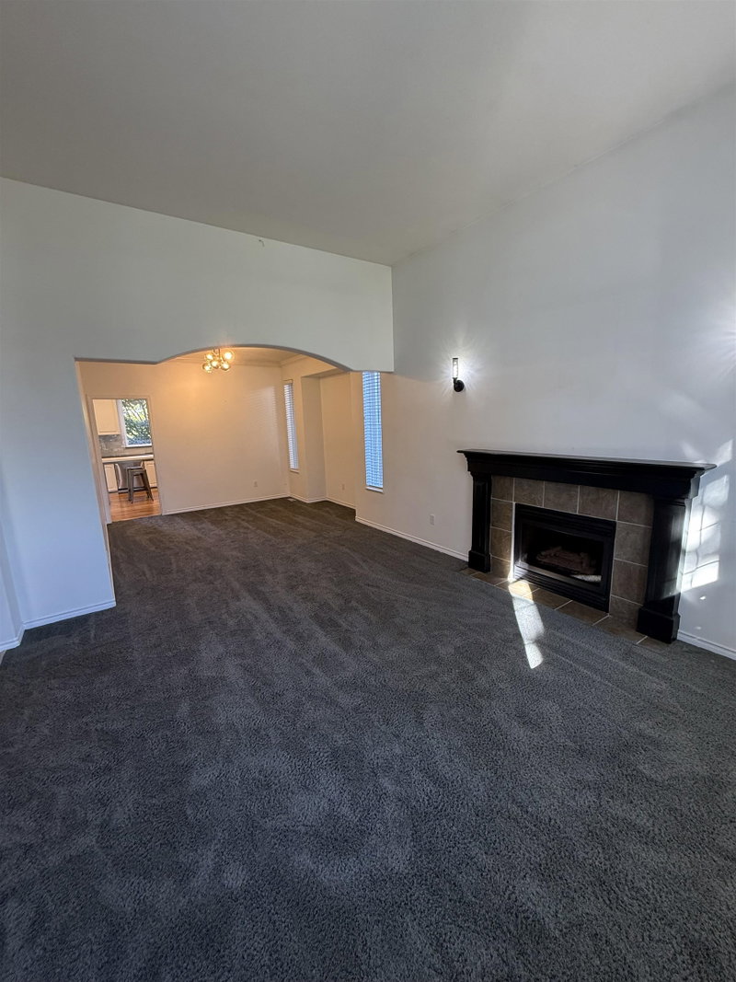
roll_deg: +1.7
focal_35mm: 14
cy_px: 491
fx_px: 397
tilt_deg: -10.6
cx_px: 368
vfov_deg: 102.1
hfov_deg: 85.7
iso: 250
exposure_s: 1/60
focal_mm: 2.22
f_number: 2.2
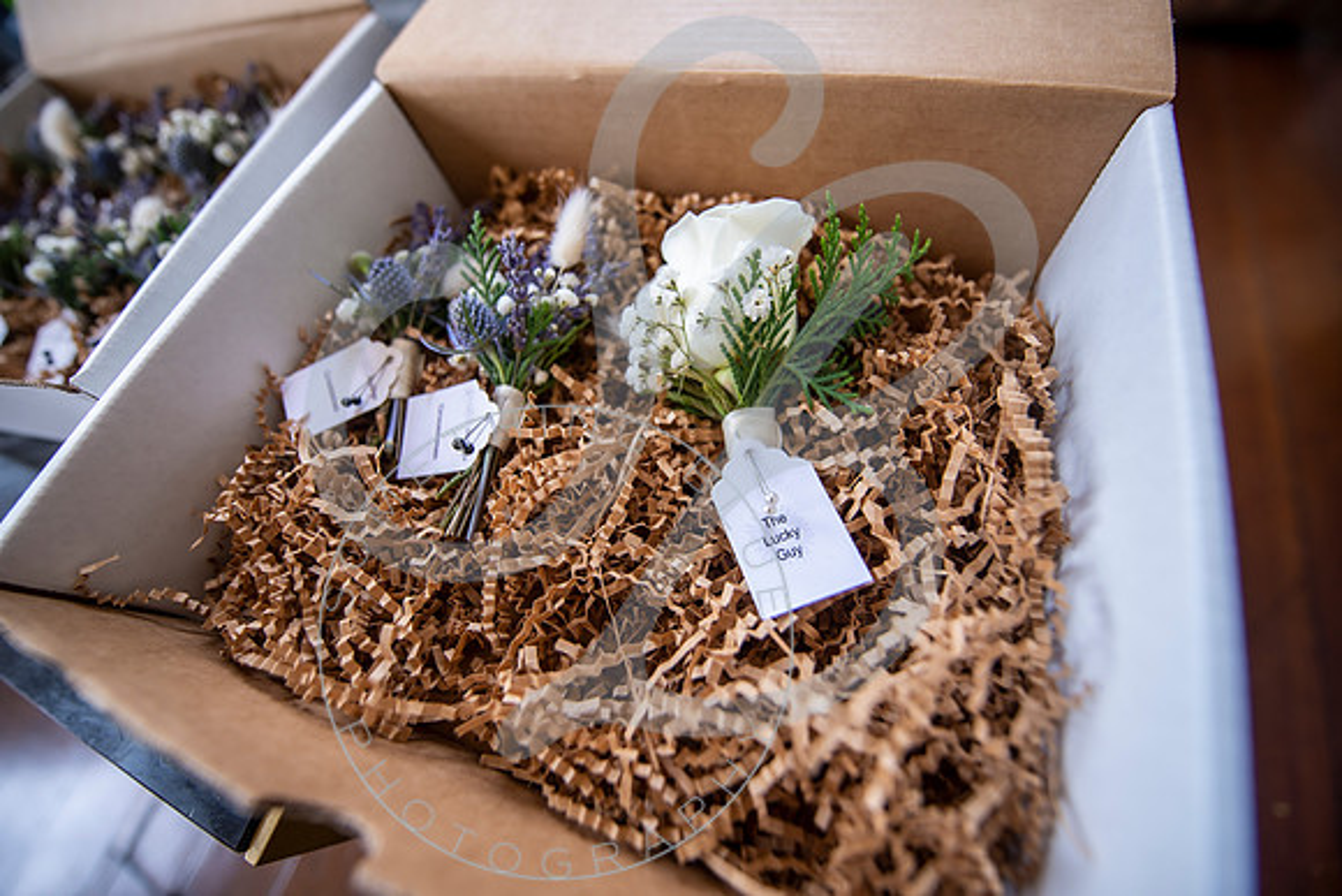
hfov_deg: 104.2
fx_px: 522
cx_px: 671
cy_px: 448
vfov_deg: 81.2
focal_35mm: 14
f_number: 2.8
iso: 200
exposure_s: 1/125
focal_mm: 14
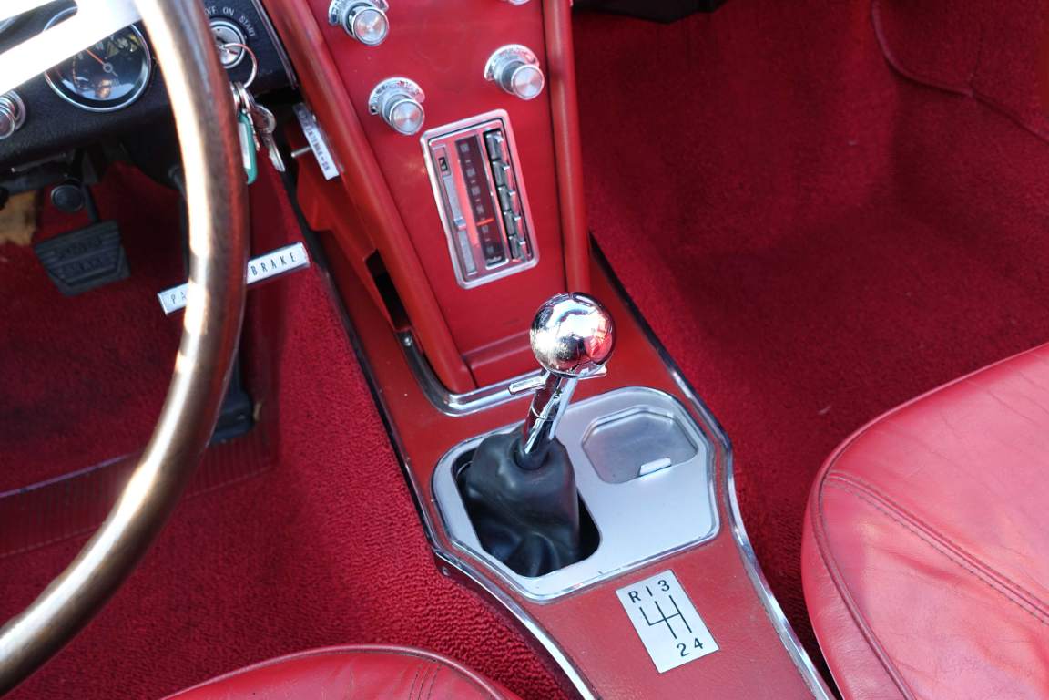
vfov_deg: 40.0
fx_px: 962
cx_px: 524
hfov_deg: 57.2
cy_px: 350
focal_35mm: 33
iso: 125
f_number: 2.8
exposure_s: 1/80
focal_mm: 12.06
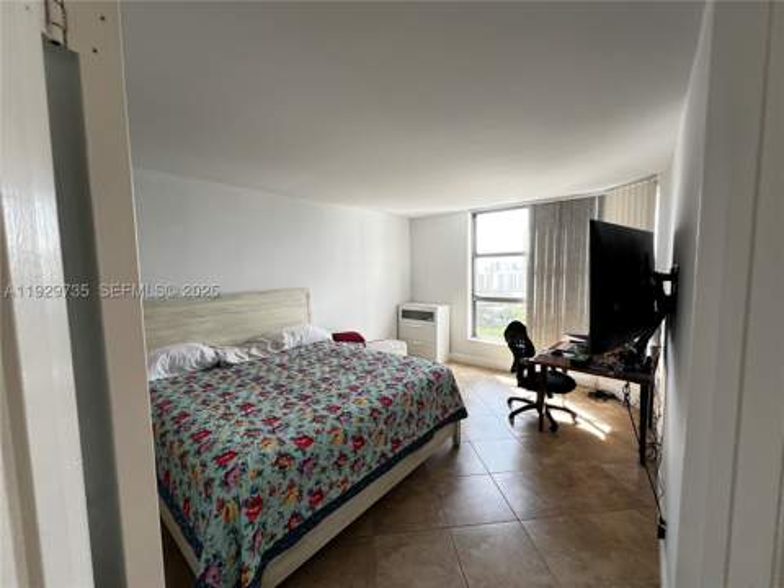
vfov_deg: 89.9
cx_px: 392
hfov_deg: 106.2
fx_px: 294
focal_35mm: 13
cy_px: 294
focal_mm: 1.57
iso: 64
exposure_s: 1/99
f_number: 1.8
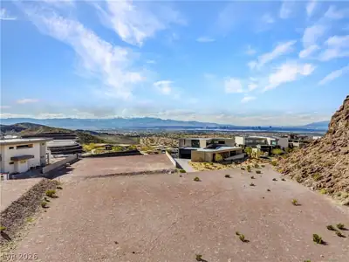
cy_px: 131
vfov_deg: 56.8
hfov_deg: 71.6
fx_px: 242
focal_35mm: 24
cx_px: 174
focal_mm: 12.3
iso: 100
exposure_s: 1/10
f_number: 8
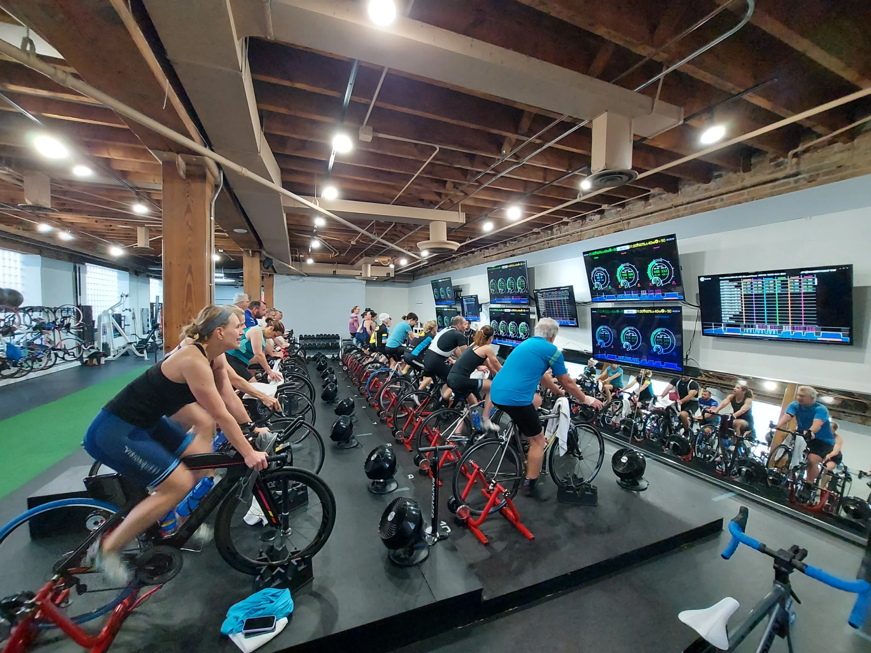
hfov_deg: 106.2
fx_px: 327
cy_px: 326
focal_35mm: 13
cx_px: 436
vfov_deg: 89.9
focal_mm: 1.74
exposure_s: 1/25
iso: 500
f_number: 2.2
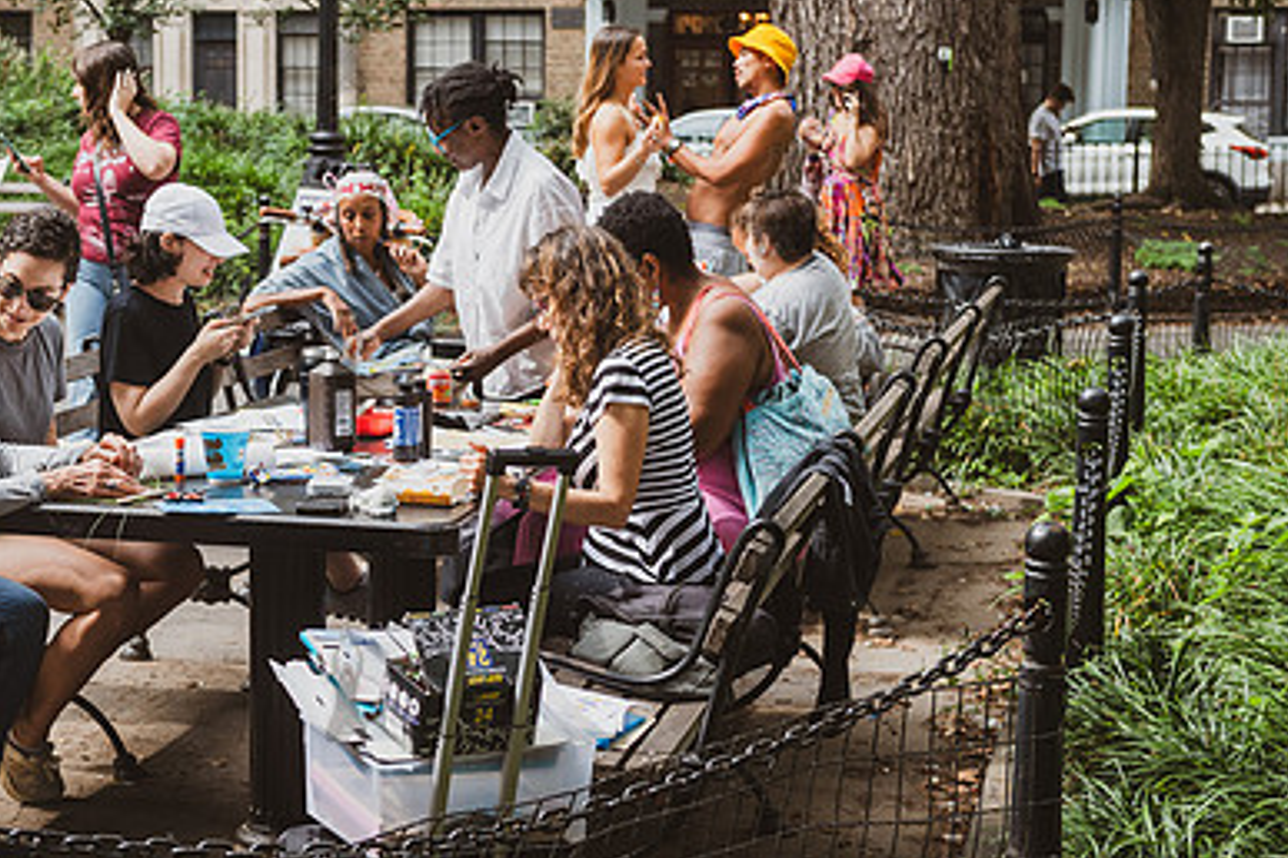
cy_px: 400
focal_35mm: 77
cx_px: 278
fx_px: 2755
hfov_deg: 25.9
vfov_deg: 17.7
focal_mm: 48
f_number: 4
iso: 320
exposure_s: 1/500
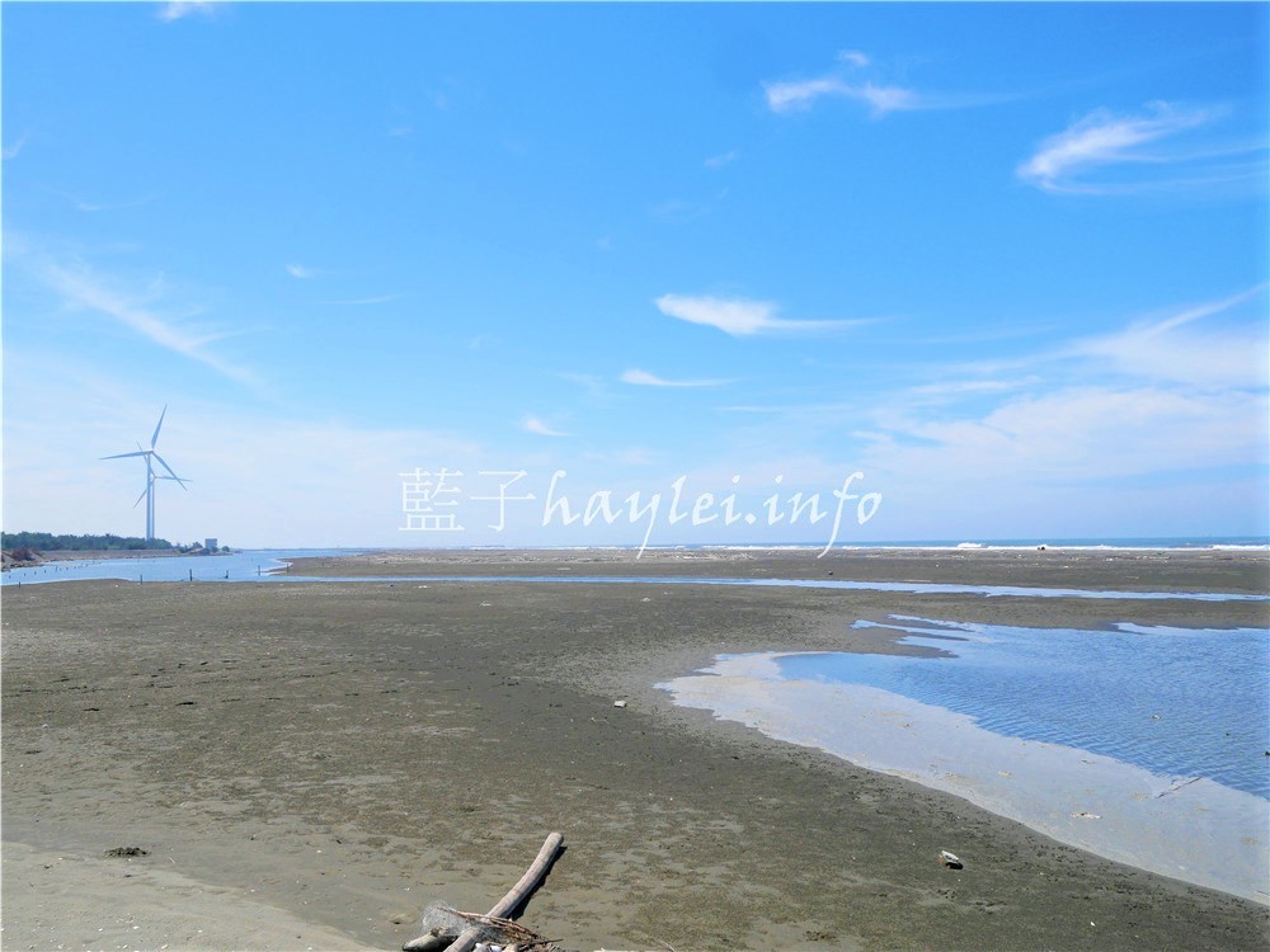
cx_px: 635
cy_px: 476
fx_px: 1101
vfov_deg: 46.8
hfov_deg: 60.0
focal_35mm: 30
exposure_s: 1/1000
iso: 200
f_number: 5.6
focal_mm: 15
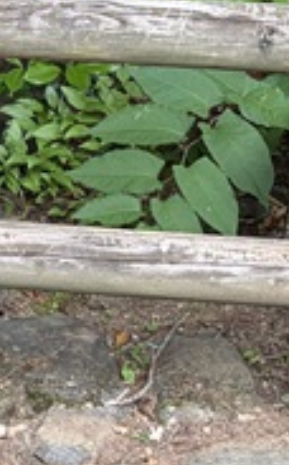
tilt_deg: -11.5
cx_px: -359
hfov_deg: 9.6
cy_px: 27
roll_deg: -2.9
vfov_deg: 16.7
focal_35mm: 123
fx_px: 1554
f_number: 1.6
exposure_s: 1/178
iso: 50
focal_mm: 5.96
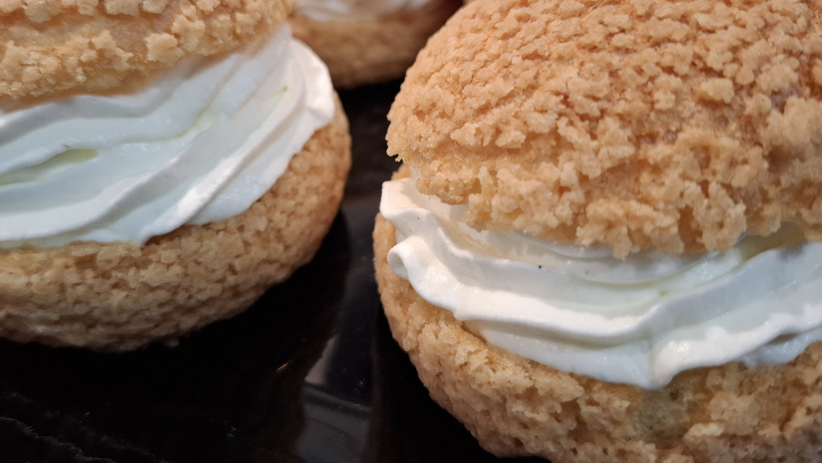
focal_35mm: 29
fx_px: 632
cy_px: 203
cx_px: 377
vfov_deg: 40.1
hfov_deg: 66.0
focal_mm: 5.54
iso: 160
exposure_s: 1/50
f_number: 1.8
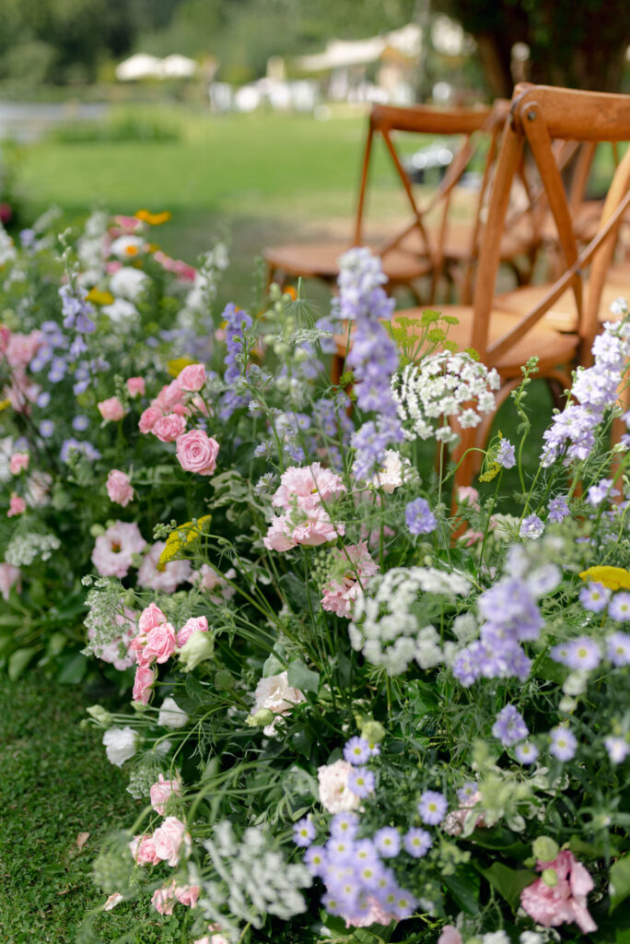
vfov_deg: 54.4
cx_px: 315
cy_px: 472
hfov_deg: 37.9
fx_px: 917
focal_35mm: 35
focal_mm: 35
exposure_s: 1/4000
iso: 100
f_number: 1.4
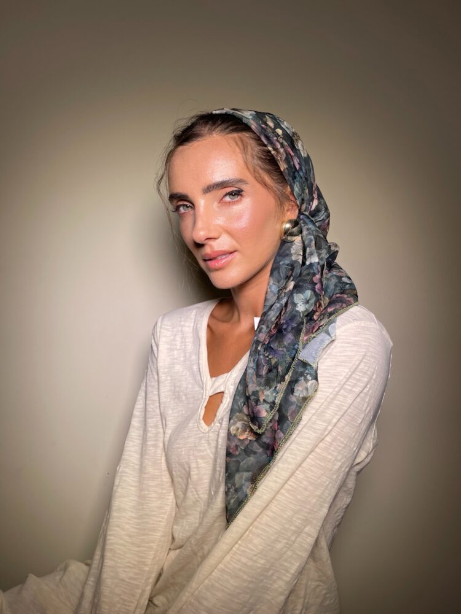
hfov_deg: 54.9
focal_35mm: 25
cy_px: 307
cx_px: 230
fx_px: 444
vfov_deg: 69.4
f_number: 1.6
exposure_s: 1/126
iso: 32
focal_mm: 5.1
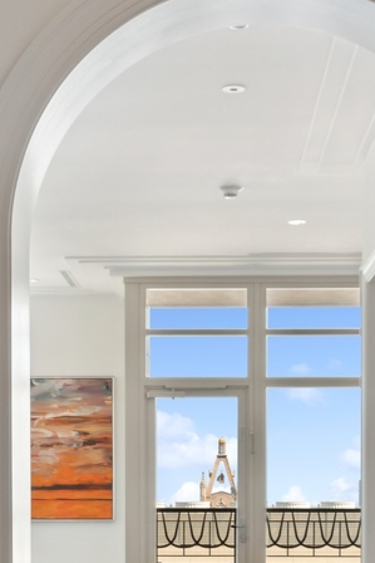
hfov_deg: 16.7
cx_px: 196
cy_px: 505
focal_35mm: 82
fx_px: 1280
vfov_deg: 24.1
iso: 320
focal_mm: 23
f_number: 8
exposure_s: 1/100
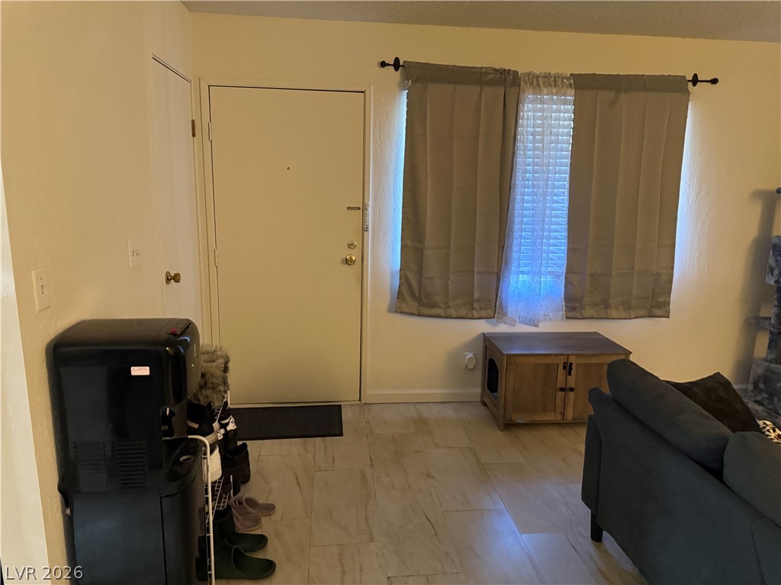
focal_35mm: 24
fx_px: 541
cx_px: 390
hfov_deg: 71.6
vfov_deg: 56.8
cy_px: 292
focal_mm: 6.76
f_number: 1.78
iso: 800
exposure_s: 1/40
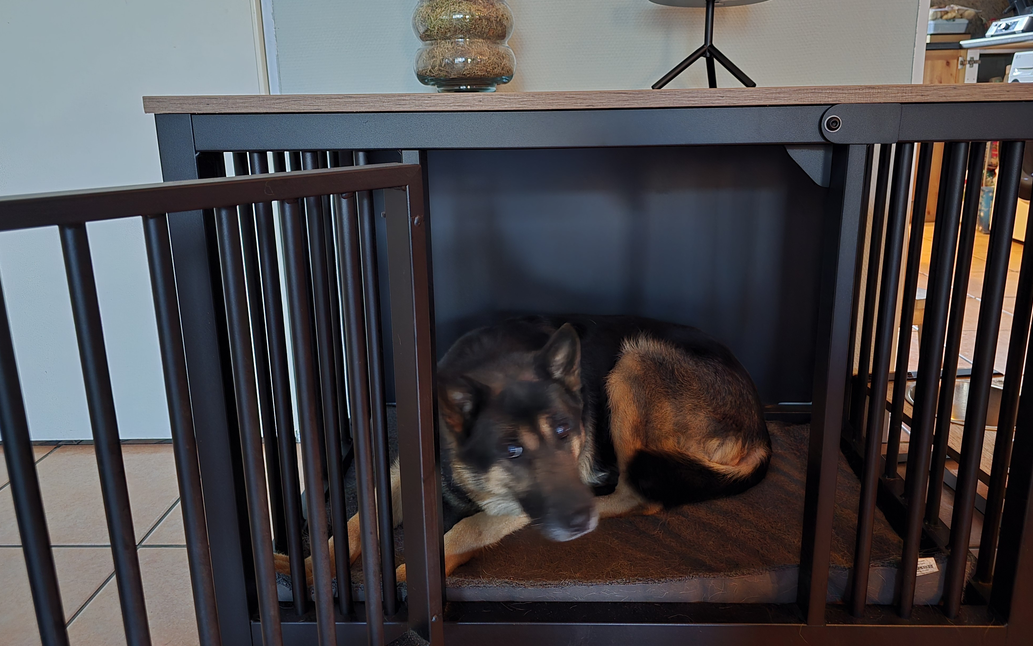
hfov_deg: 72.5
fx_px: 704
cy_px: 260
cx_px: 515
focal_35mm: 25
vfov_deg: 49.0
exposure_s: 1/33.3
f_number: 1.7
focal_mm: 6.3
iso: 2500
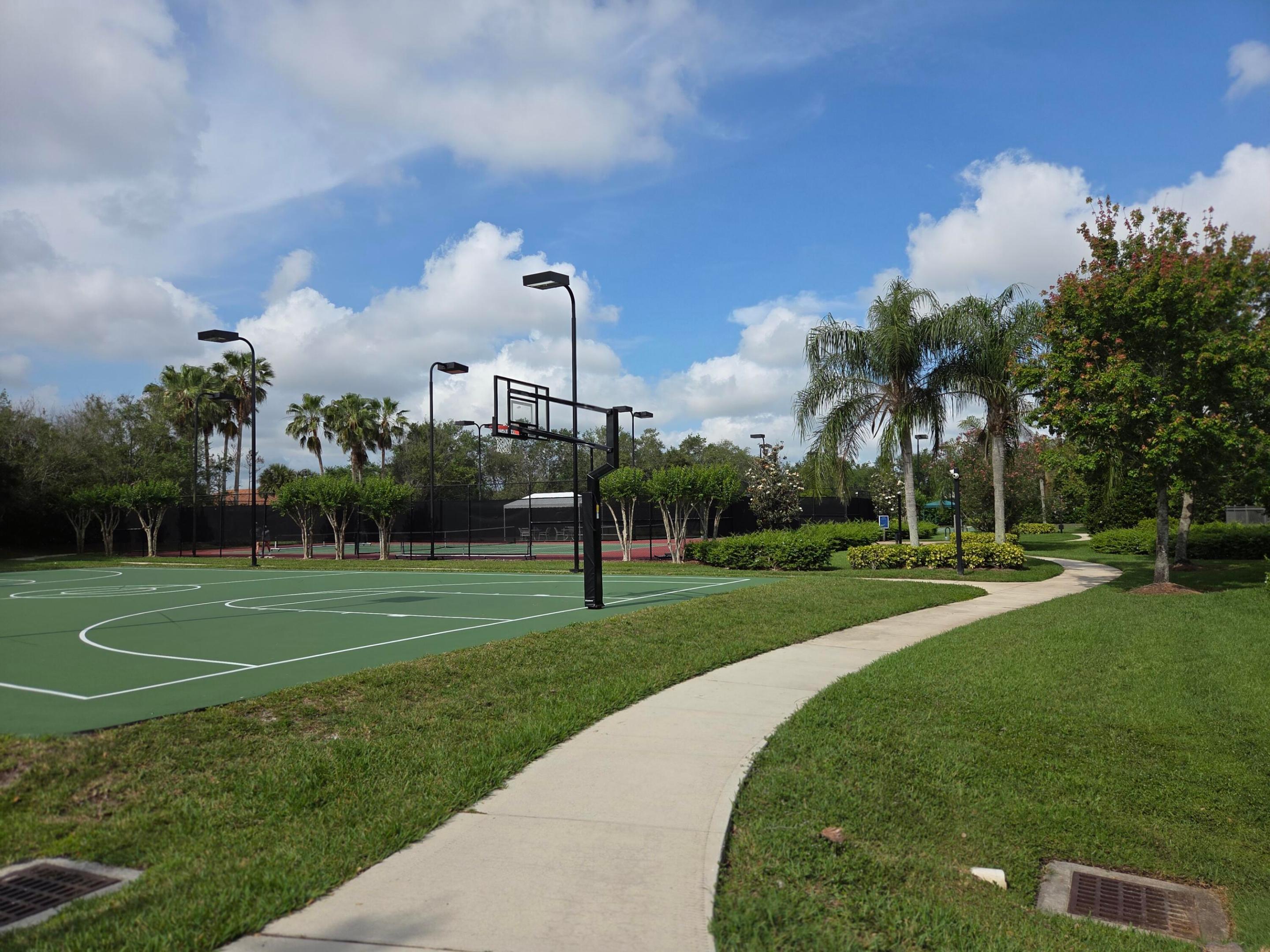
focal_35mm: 23
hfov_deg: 73.9
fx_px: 844
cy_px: 476
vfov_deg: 58.9
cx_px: 635
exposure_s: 1/6618
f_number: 1.8
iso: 80
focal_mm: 5.4
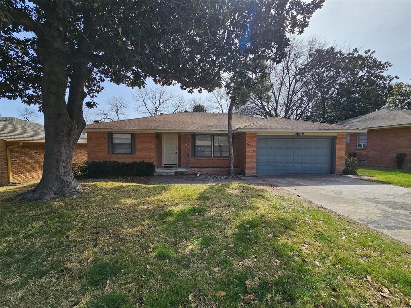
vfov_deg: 89.9
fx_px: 154
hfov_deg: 106.2
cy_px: 154
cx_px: 206
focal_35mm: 13
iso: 50
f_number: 2.2
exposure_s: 1/1714
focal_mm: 2.2
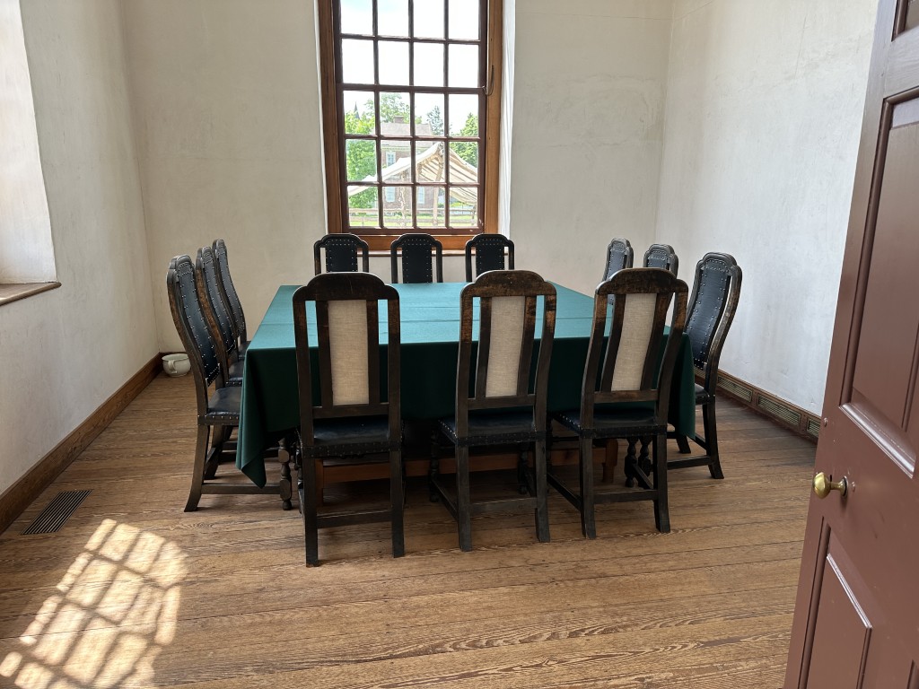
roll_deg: -0.4
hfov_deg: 71.6
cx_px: 460
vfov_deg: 56.8
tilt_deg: -14.2
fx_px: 637
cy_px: 344
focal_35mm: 24
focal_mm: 6.86
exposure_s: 1/327
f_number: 1.78
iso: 80
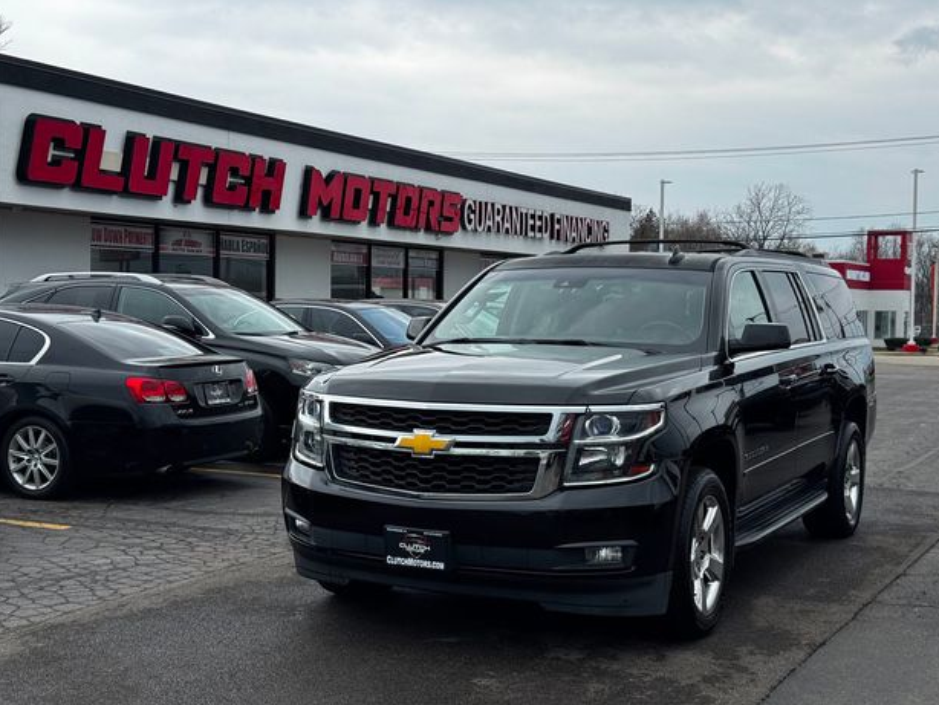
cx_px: 460
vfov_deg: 29.1
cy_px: 362
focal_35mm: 50
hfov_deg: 38.2
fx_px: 1357
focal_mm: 6.76
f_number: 1.78
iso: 64
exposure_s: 1/1287
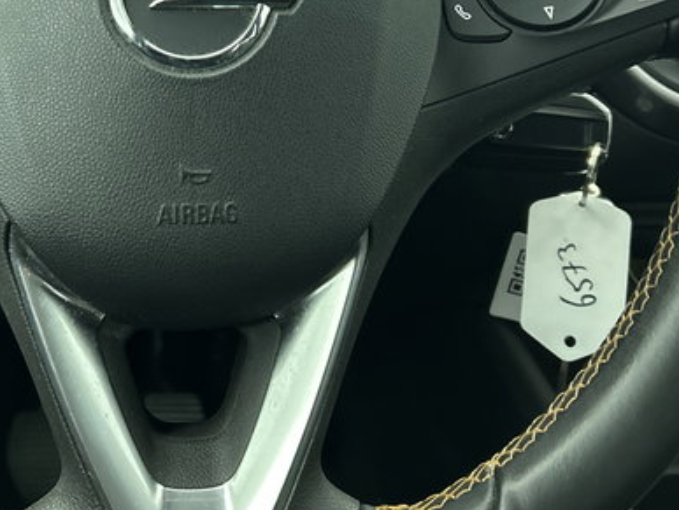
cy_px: 53
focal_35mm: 51
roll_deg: -0.9
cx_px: 184
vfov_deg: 27.6
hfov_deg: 36.7
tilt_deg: -20.0
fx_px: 1001
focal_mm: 5.7
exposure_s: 1/60
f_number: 1.5
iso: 500
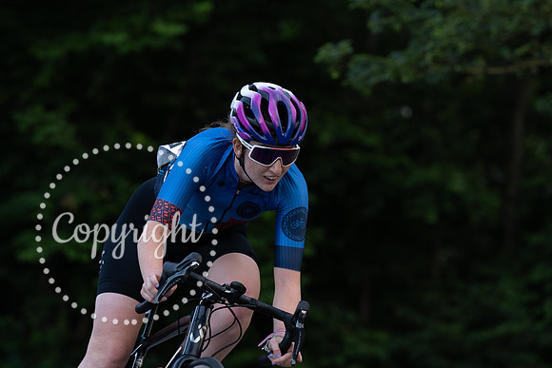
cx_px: 229
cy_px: 116
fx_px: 3107
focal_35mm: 203
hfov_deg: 10.1
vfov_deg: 6.8
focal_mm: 148
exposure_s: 1/1000
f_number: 3.5
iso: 1000
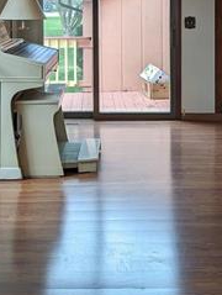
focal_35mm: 77
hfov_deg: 19.2
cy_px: 36
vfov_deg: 24.6
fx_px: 657
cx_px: 88
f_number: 1.85
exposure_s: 1/165
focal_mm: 6.81
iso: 40
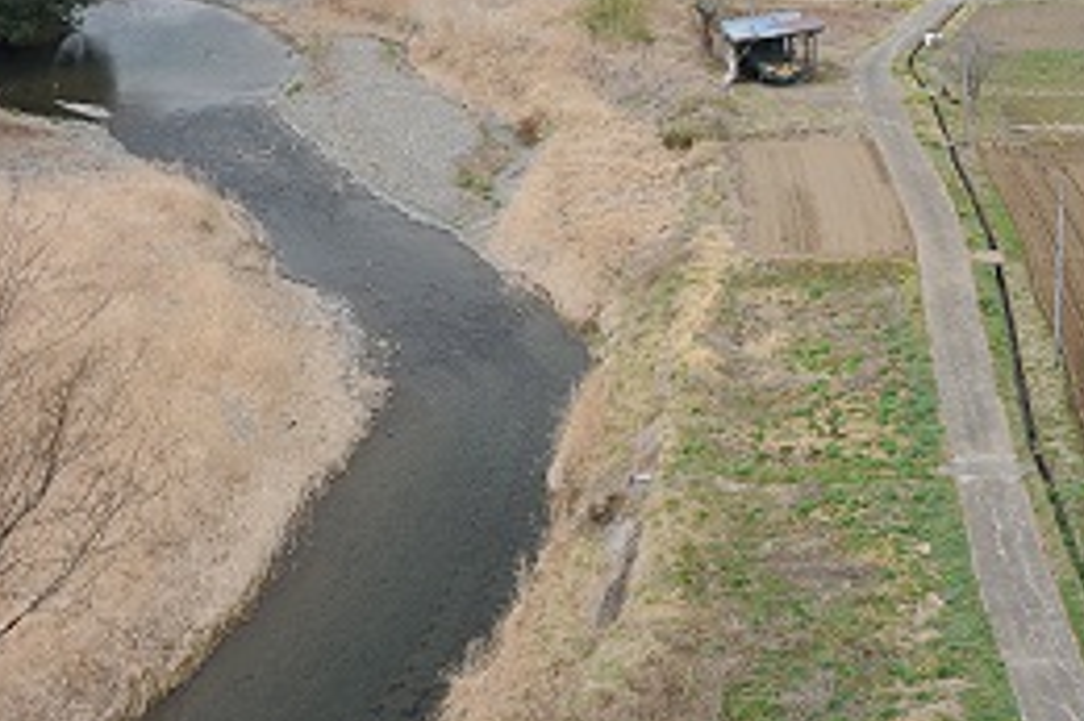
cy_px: 148
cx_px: 917
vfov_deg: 22.3
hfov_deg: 32.2
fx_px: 1805
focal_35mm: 60
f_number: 8
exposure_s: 1/400
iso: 640
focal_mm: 28
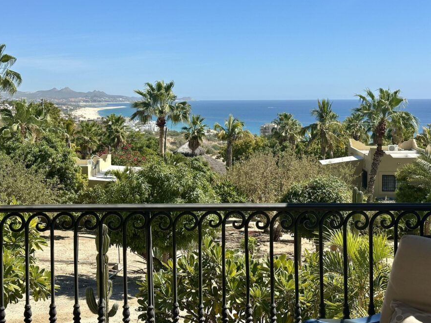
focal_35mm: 56
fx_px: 697
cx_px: 199
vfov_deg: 26.1
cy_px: 138
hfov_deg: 34.3
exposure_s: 1/4566
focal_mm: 6.86
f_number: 1.78
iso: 64
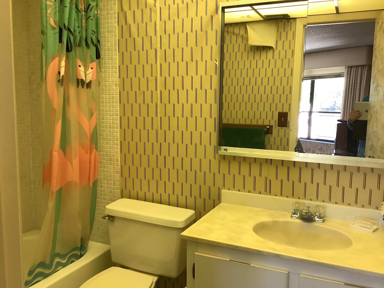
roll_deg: +0.0
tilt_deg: -8.1
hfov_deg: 58.4
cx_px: 192
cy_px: 144
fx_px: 344
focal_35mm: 31
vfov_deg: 45.4
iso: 100
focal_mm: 3.3
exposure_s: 1/60
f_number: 2.4
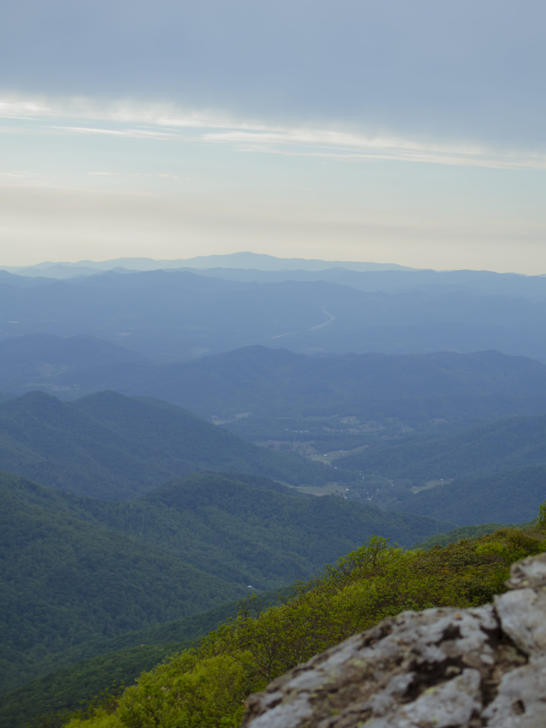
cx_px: 271
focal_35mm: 91
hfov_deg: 16.3
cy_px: 361
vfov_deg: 21.6
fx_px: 1904
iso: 100
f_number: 5.6
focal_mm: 55
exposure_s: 1/160
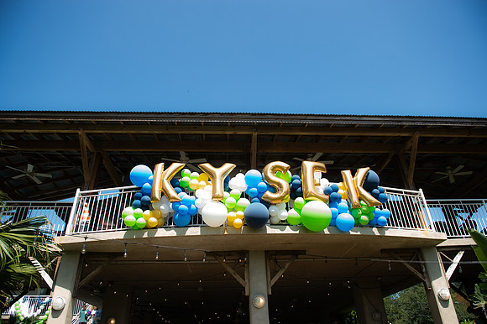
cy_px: 162
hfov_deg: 73.8
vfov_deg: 53.1
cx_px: 244
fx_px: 324
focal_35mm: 24
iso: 50
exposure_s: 1/250
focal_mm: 24
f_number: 4
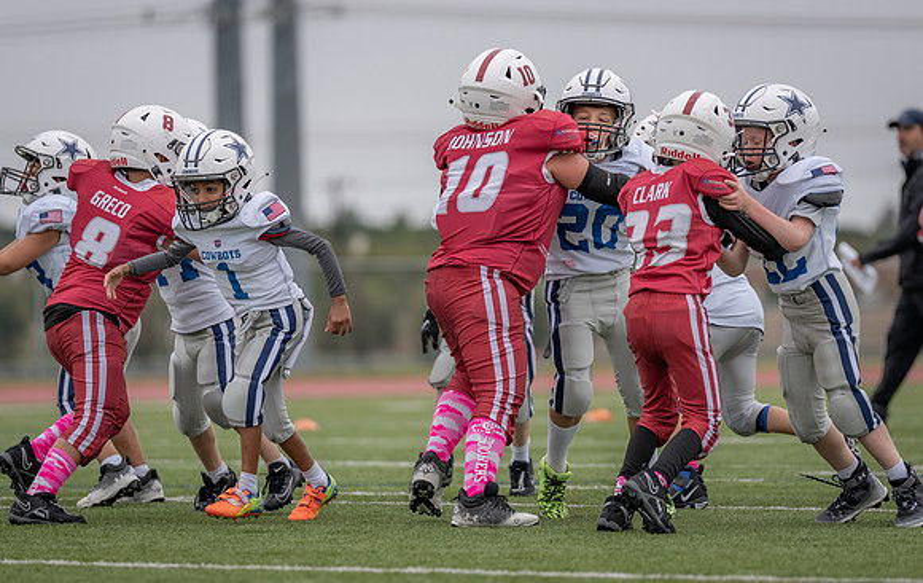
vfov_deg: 4.6
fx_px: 7177
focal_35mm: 285
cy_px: 278
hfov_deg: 7.4
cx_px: 491
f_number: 2.8
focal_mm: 200
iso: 200
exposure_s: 1/1250
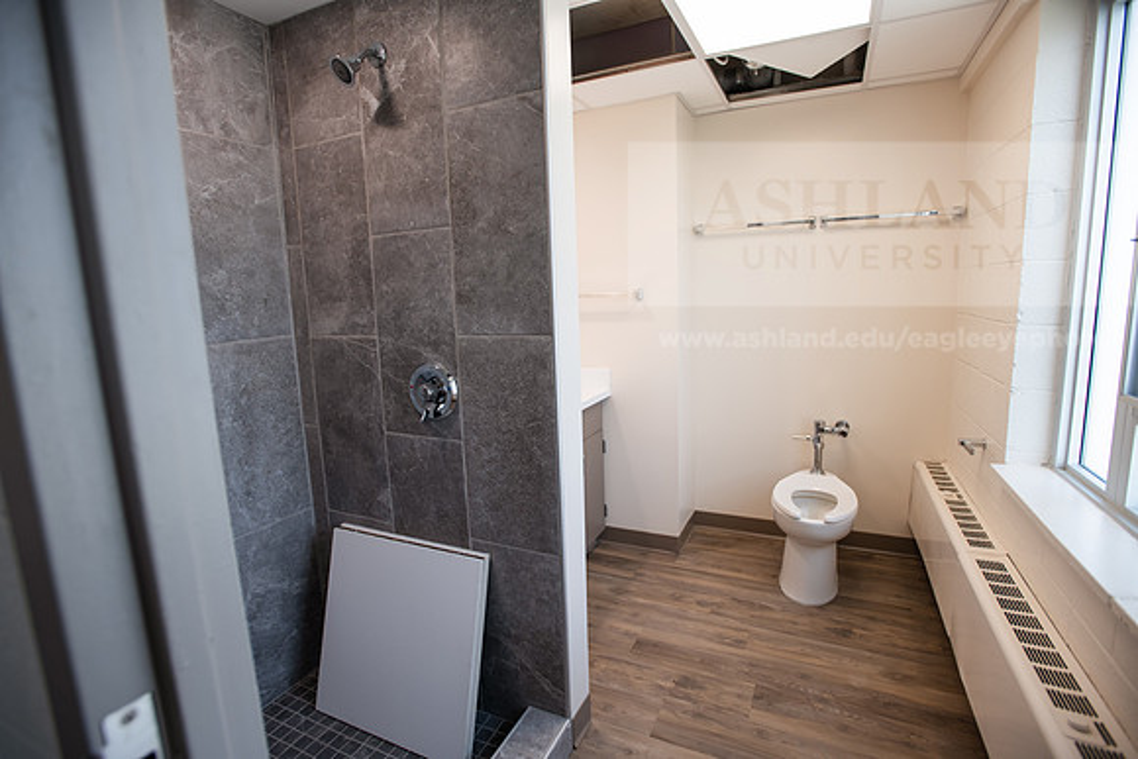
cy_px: 380
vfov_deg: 70.5
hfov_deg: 93.3
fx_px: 537
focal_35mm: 17
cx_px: 569
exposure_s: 1/200
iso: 400
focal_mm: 17
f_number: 4
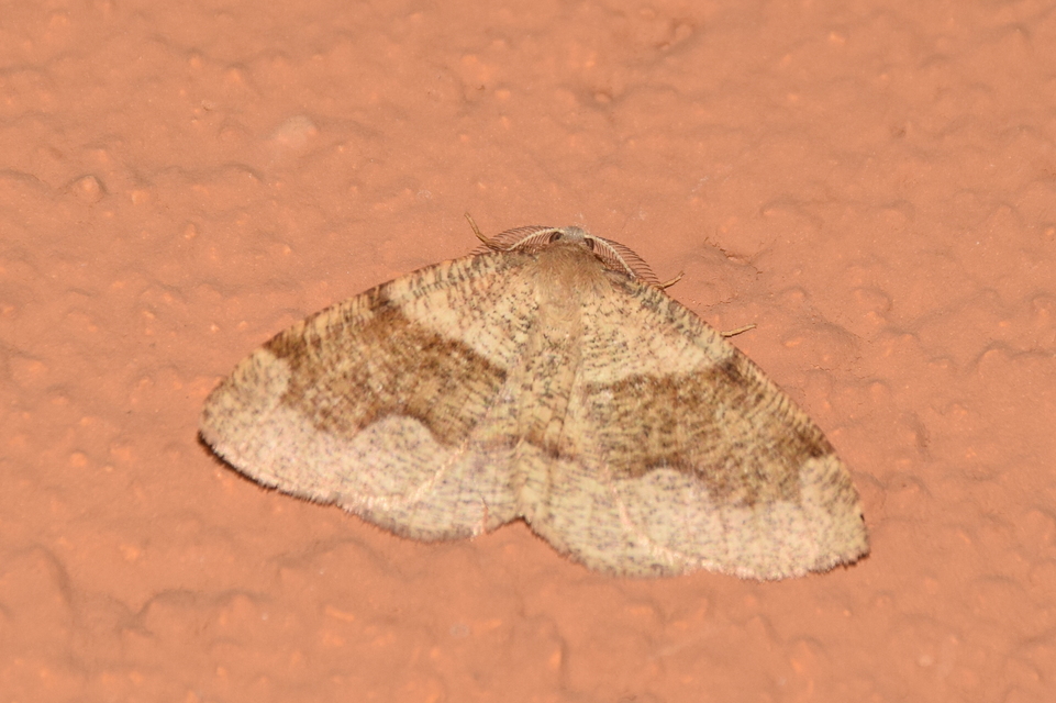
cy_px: 352
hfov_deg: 9.8
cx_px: 528
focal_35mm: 210
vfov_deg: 6.5
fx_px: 6158
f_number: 10
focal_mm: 140
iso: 400
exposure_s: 1/160
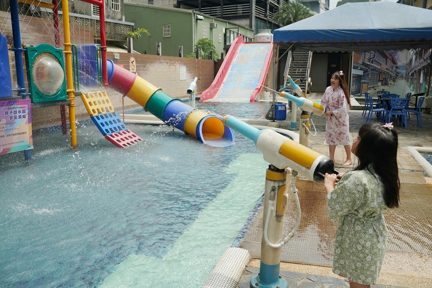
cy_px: 144
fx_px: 372
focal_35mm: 31
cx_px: 216
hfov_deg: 60.3
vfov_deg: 42.3
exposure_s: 1/320
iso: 100
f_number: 5.6
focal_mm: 31
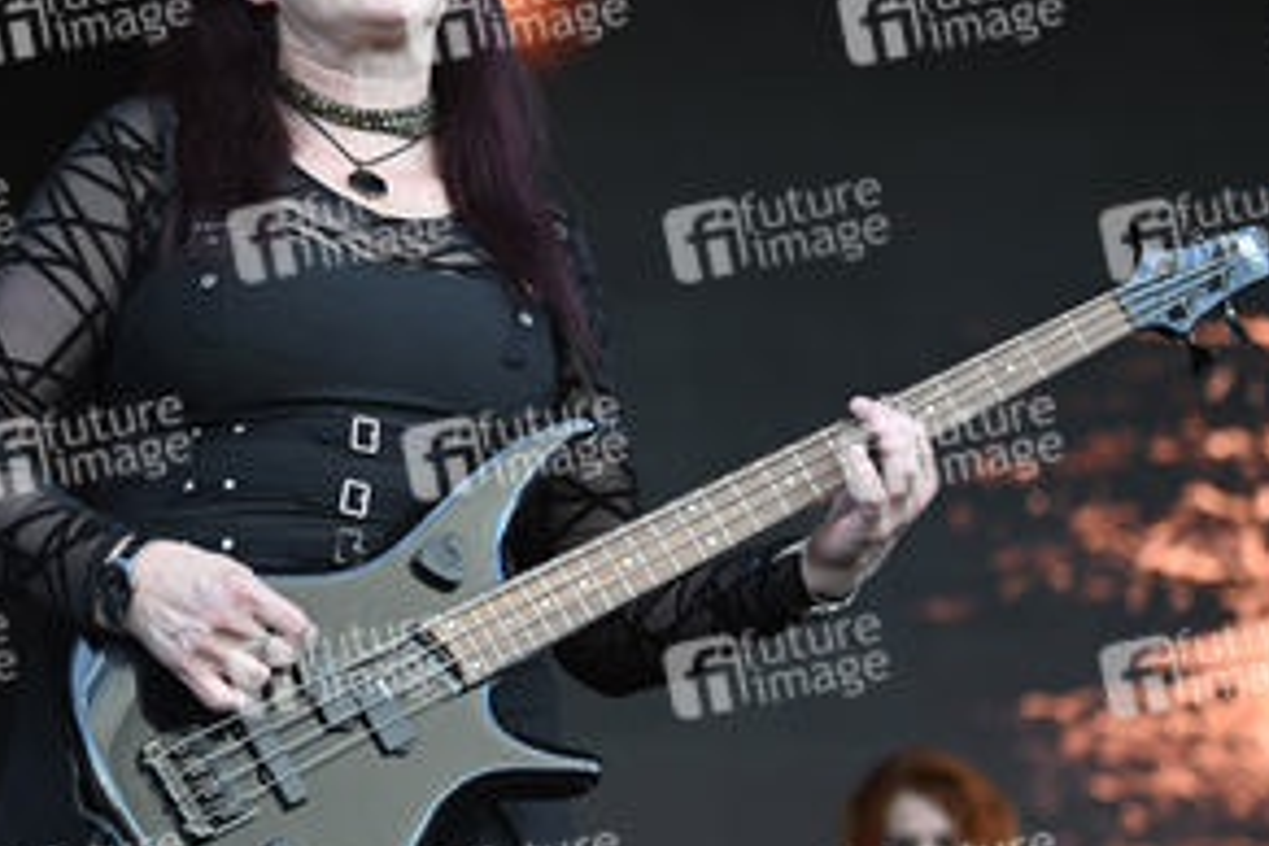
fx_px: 4476
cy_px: 340
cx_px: 399
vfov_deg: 10.8
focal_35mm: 127
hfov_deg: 16.1
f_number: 2.8
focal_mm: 82
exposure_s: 1/400
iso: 320
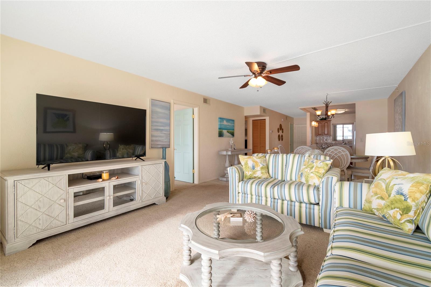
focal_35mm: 15
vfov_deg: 77.3
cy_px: 144
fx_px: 180
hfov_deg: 100.4
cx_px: 216
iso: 320
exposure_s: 1/6
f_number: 7.1
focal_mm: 10
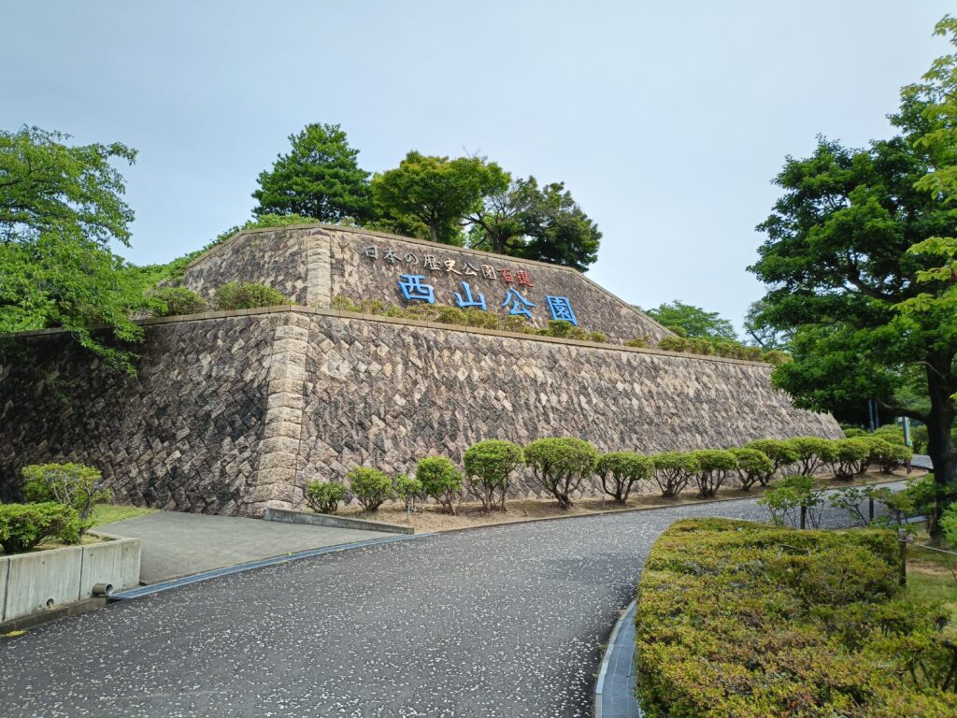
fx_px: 691
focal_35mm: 25
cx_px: 478
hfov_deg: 69.4
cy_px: 359
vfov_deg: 54.9
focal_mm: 4.7
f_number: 1.7
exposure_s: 1/595
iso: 64
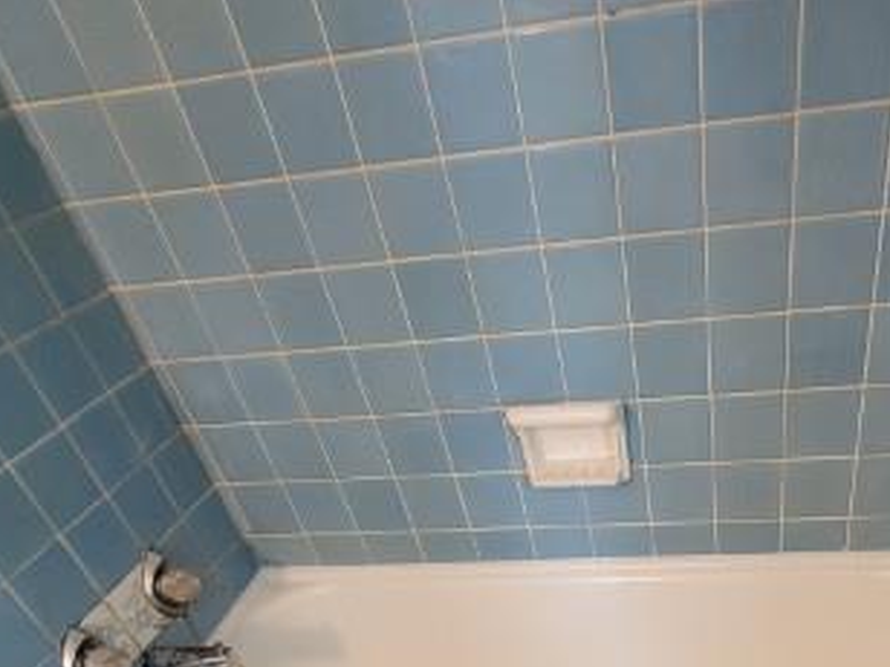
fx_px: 694
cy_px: 690
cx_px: 615
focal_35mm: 27
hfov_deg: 63.1
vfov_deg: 42.9
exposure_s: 1/30
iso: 500
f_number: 2.2
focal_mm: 2.2
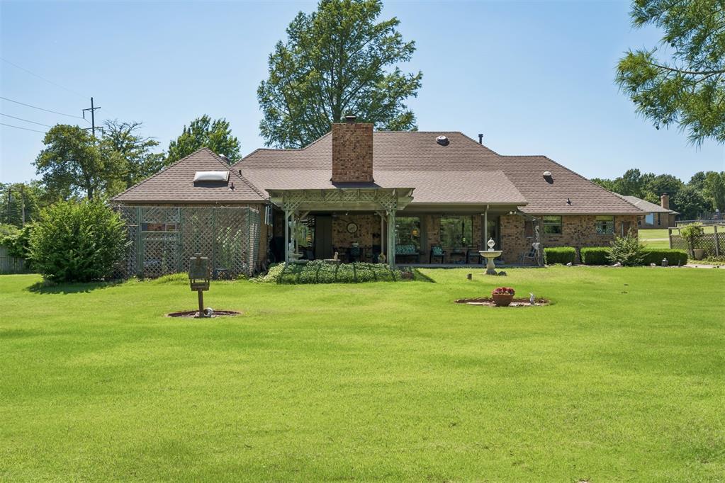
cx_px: 362
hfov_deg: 54.4
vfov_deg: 37.9
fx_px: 705
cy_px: 242
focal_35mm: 35
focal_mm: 35
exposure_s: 1/500
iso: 200
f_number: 8
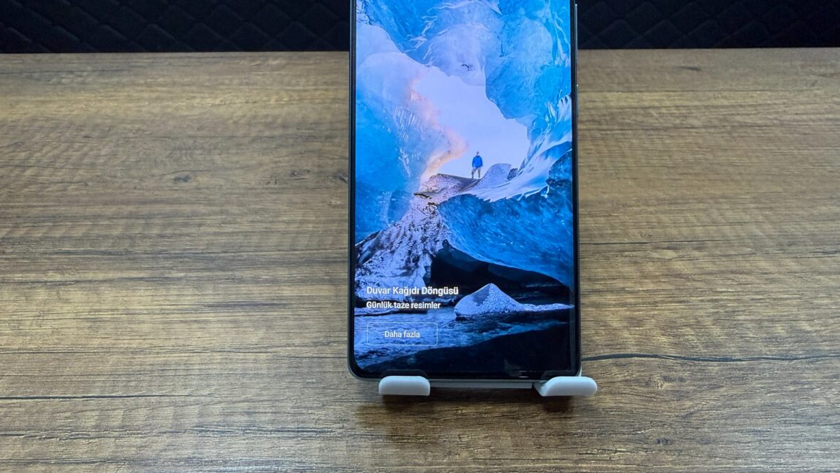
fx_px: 624
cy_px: 169
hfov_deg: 67.9
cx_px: 427
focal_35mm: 28
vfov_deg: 41.1
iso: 250
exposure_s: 1/100
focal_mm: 2.22
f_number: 2.2
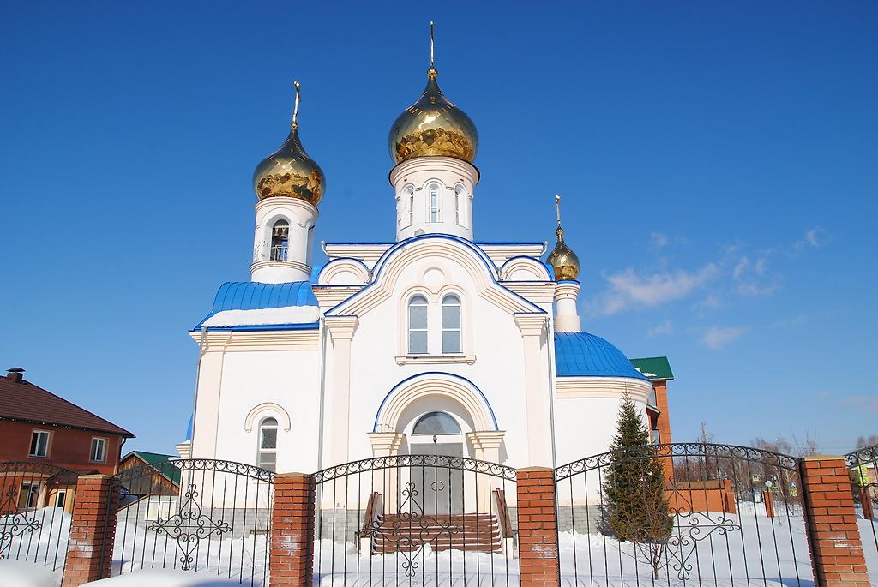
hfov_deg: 70.4
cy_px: 294
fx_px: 623
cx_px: 439
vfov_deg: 50.5
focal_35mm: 26
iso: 100
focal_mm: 17
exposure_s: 1/400
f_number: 10
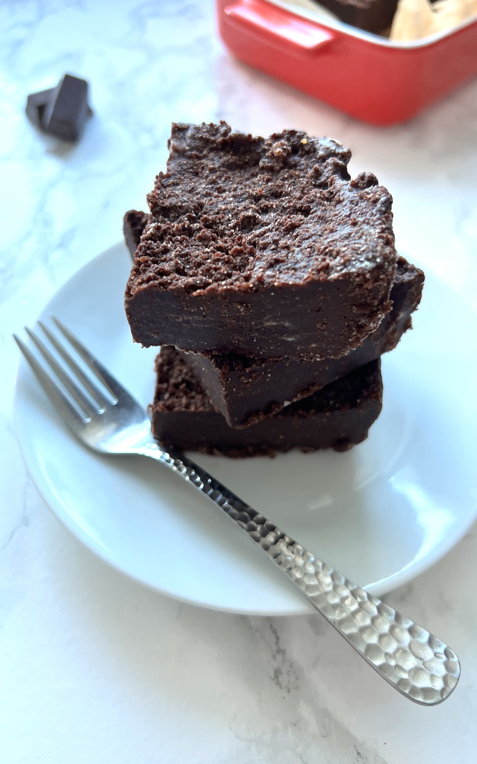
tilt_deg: -53.8
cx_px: 238
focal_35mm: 28
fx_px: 583
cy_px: 379
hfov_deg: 44.5
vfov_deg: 66.5
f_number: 1.5
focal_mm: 5.7
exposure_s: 1/118
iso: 125
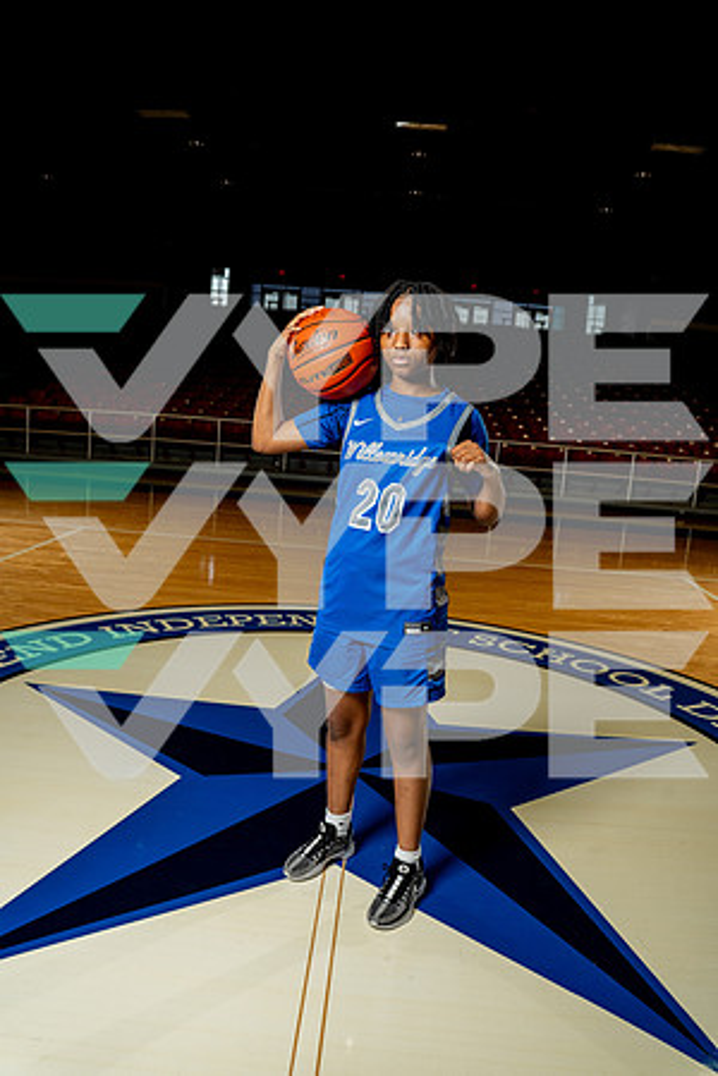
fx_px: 748
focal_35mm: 25
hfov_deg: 51.3
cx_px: 359
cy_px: 538
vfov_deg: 71.5
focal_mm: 25
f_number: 6.3
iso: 640
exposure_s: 1/250
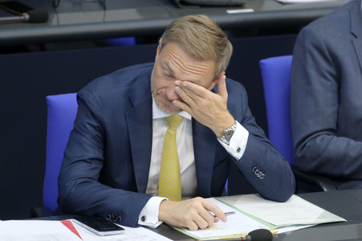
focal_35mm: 500
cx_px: 181
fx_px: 5024
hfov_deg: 4.1
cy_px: 120
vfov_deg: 2.7
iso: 8000
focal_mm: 500
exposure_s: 1/320
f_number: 5.6
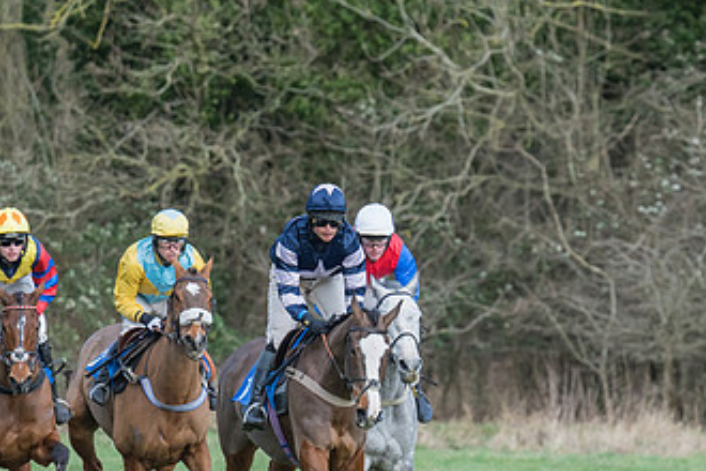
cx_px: 352
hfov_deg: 3.4
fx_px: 12040
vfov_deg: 2.2
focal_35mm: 614
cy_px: 328
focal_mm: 200
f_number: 4
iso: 800
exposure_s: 1/1000
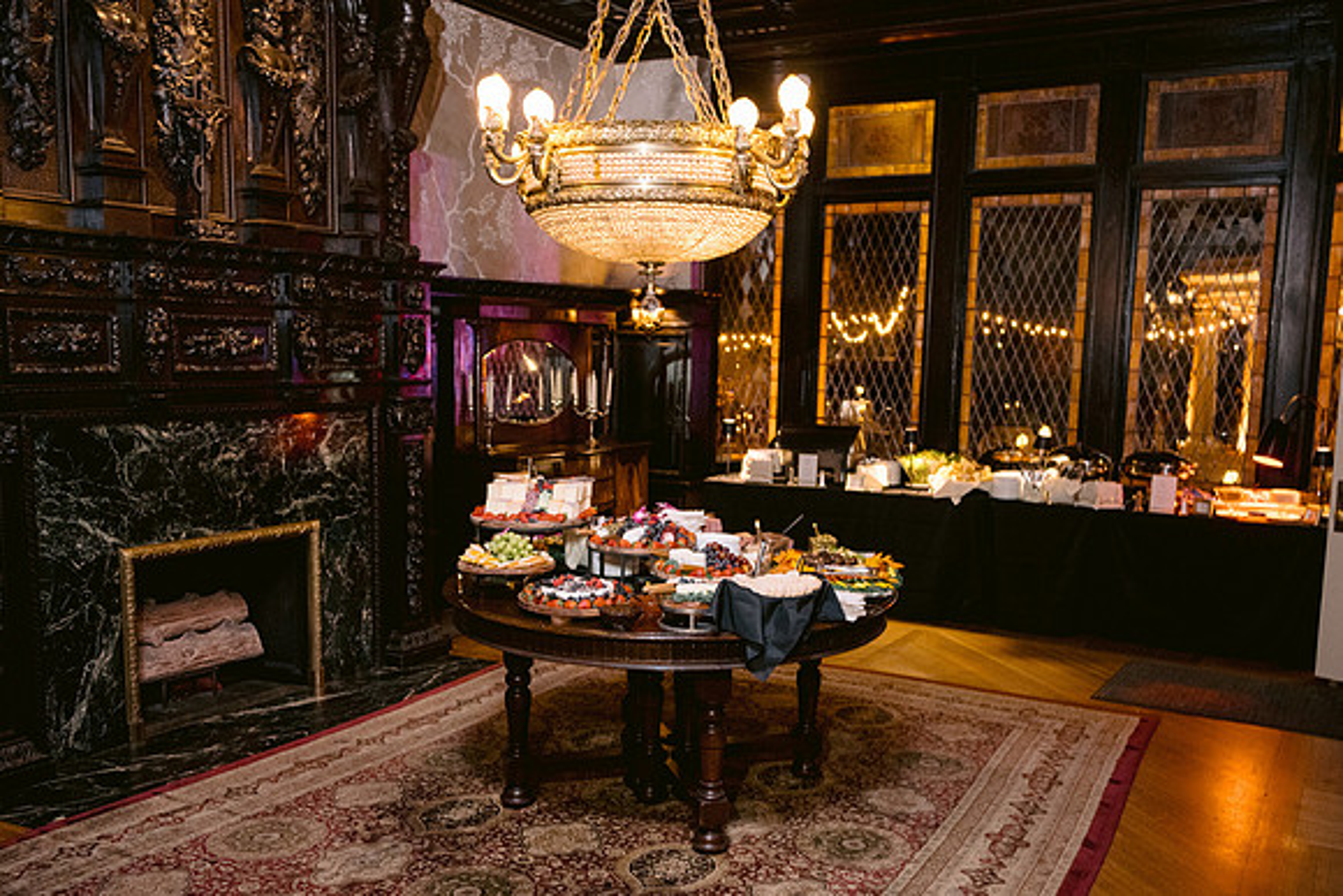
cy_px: 494
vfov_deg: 41.0
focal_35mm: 32
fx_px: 1198
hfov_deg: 58.6
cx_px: 685
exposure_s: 1/60
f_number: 3.5
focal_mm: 28
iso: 1600
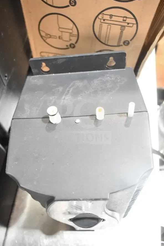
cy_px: 122
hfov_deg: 42.3
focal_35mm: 31
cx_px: 80
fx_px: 212
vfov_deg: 60.3
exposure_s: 1/60
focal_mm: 20
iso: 1600
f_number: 4
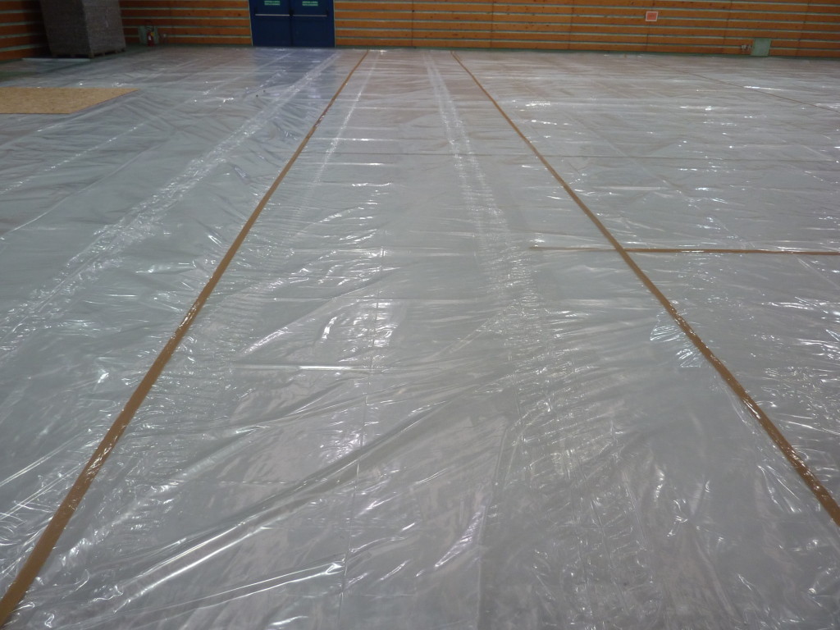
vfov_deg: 54.9
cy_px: 315
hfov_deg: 69.4
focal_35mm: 25
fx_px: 607
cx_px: 420
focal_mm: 4.1
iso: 125
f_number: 3.3
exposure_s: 1/30
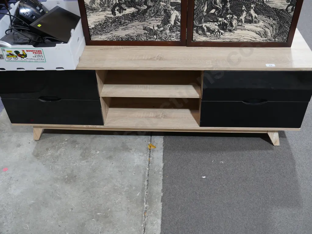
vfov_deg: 39.7
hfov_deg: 51.3
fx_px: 325
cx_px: 156
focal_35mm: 36
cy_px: 117
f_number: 4
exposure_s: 1/60
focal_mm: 18
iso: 640
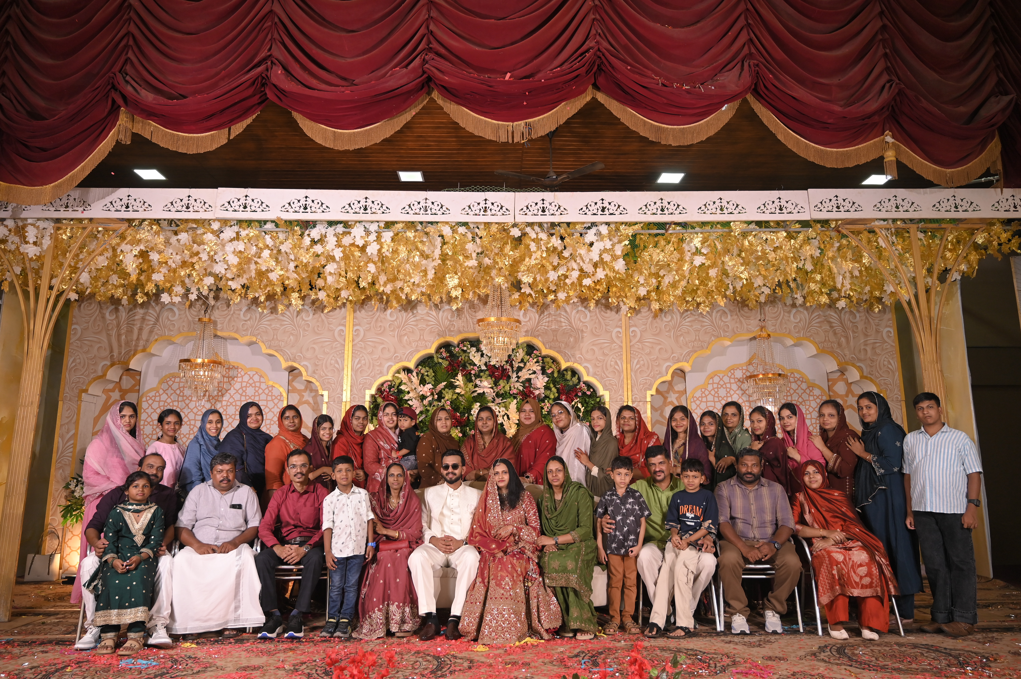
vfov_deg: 49.5
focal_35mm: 26
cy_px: 340
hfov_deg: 69.4
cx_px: 510
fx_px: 737
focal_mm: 26
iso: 640
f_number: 4
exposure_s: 1/200
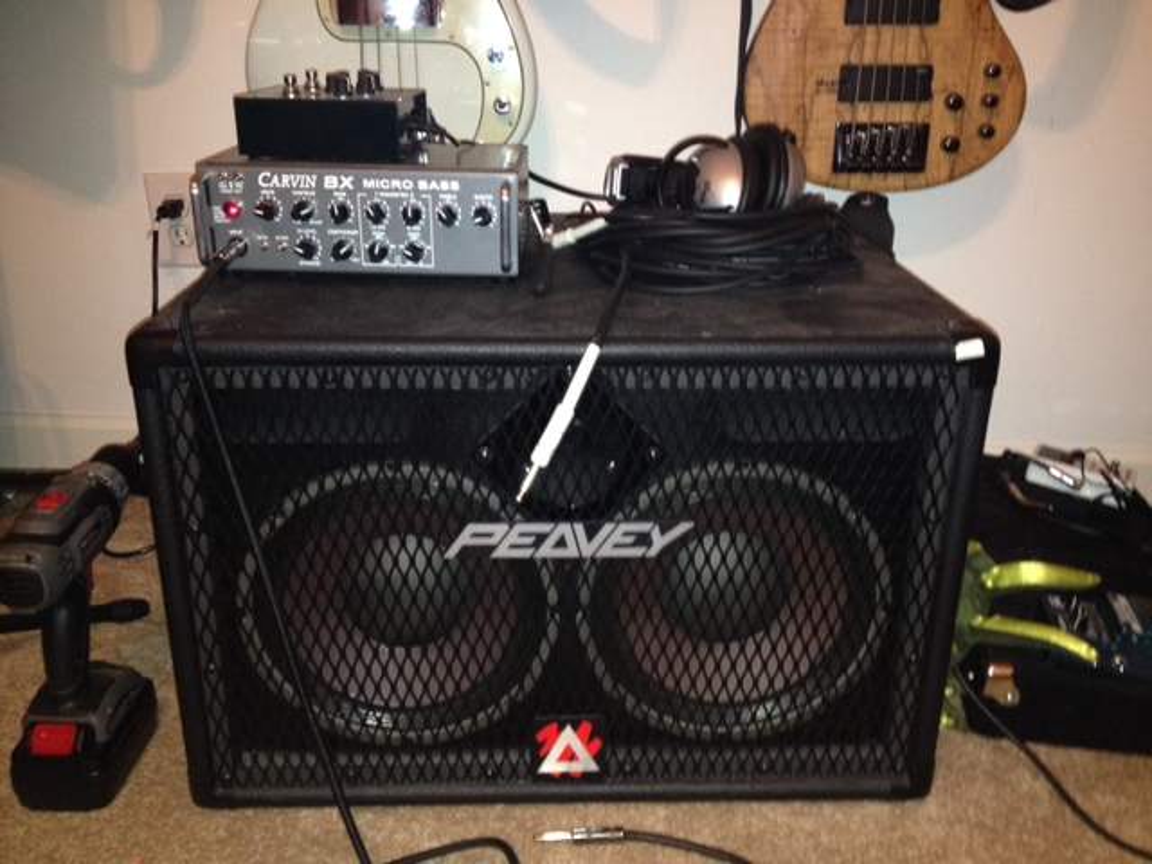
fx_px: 1165
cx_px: 576
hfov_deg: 52.6
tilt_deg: -21.9
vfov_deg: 40.7
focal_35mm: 35
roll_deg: -0.8
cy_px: 432
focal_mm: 4.28
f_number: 2.4
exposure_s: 1/16
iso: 200
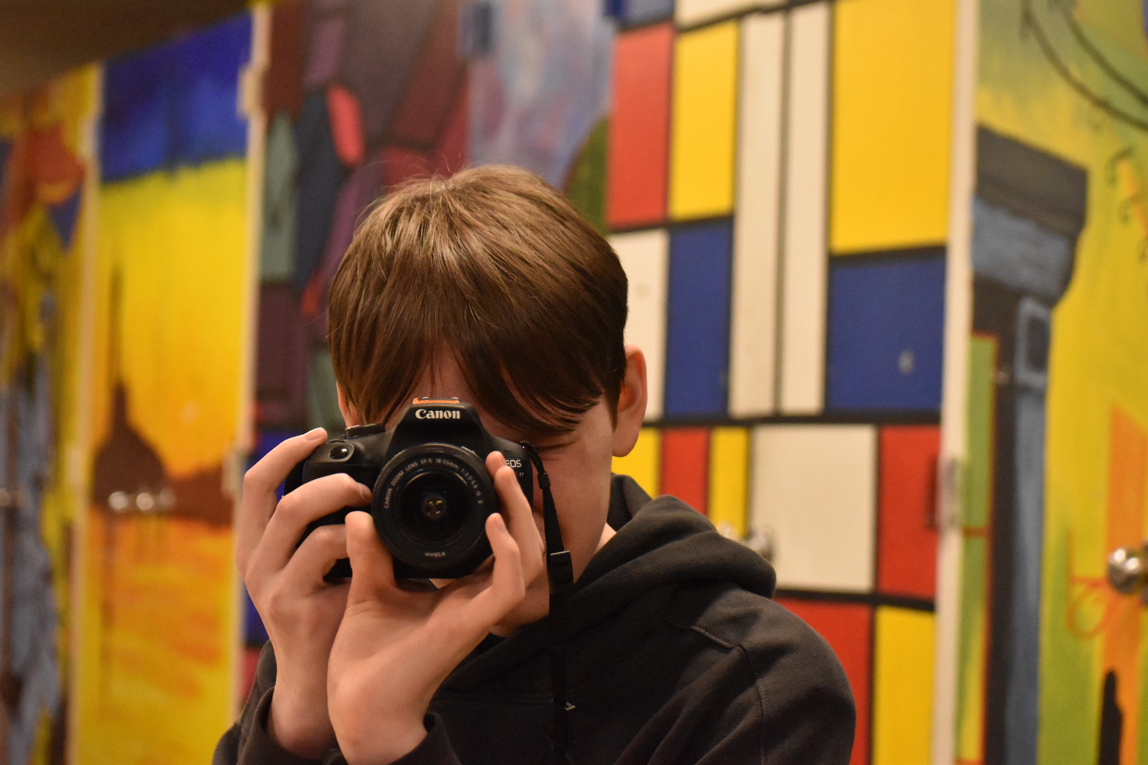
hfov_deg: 19.5
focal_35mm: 105
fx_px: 3348
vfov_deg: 13.0
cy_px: 382
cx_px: 574
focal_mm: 70
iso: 6400
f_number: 5
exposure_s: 1/640
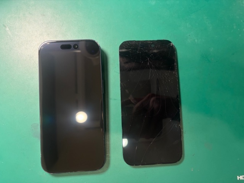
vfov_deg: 53.1
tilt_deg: -83.2
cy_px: 92
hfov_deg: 67.3
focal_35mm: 26
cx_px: 122
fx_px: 183
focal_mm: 5.96
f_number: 1.6
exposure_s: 1/60
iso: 160
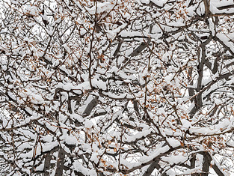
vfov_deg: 13.8
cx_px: 188
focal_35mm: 107
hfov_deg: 18.2
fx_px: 724
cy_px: 87
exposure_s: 1/500
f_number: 25
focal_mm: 60
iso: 3200
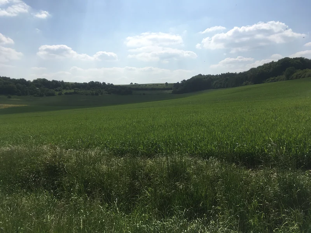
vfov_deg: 48.2
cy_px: 116
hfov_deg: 61.7
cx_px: 156
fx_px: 261
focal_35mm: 29
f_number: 2.2
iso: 25
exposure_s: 1/3077
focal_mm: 4.15
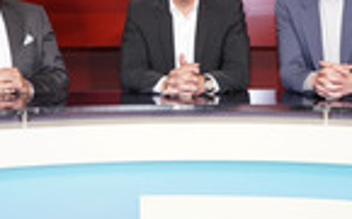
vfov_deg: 14.5
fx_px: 852
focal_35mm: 89
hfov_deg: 23.2
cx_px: 254
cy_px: 36
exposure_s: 1/160
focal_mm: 28
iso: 2000
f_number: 5
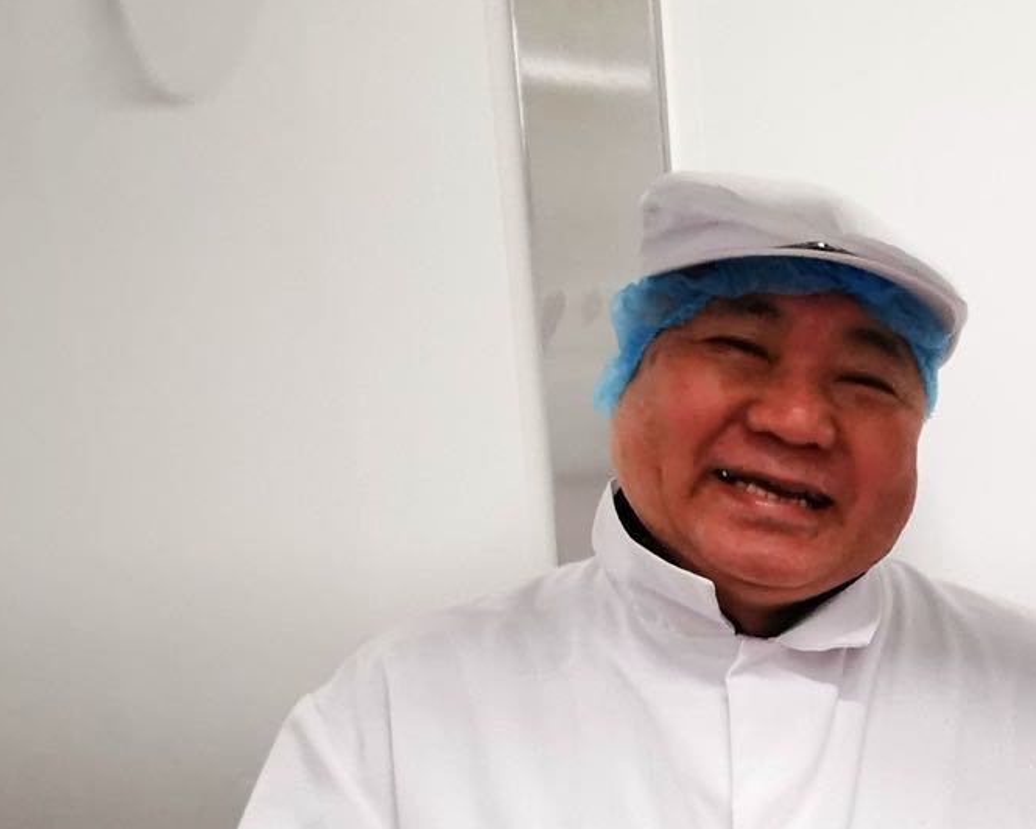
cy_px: 790
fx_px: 1441
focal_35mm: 47
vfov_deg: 30.3
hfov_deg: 34.7
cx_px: 1105
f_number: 2.2
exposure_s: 1/33.3
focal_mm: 2.35
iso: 320
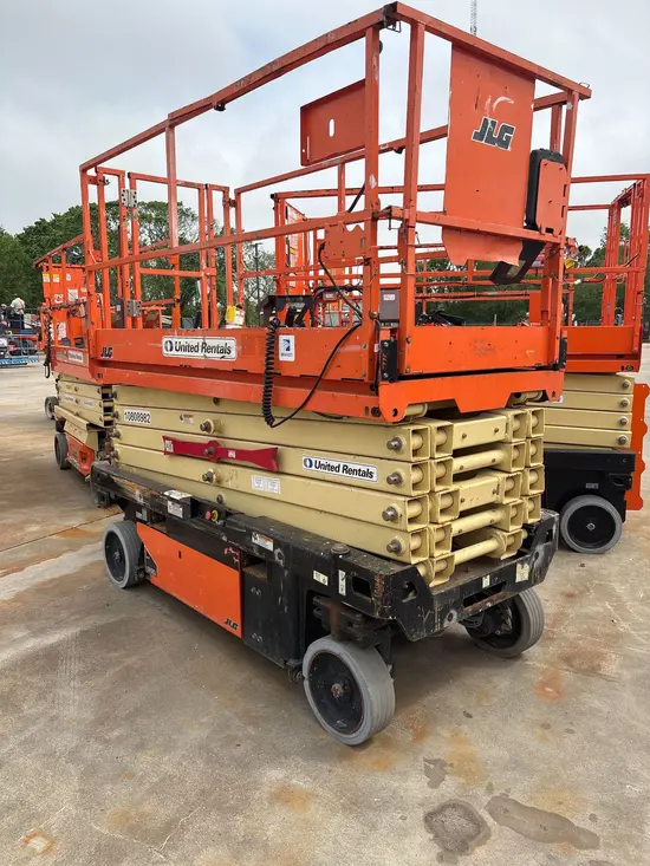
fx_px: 651
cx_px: 325
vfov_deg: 67.3
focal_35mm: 26
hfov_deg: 53.1
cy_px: 433
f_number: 1.6
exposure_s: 1/2933
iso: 50
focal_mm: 5.96
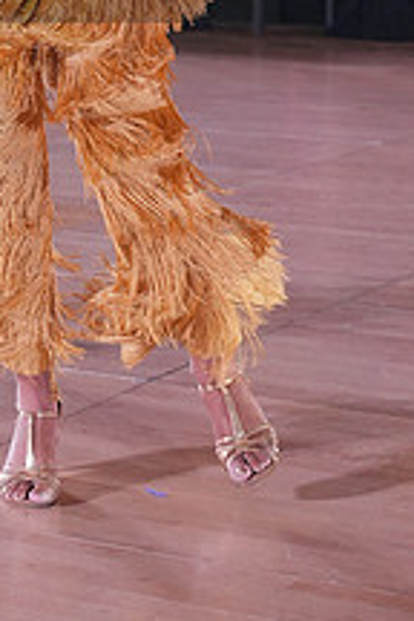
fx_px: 2311
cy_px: -72
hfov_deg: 10.0
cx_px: -116
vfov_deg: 14.9
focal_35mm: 134
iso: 2000
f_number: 4
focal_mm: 50
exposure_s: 1/400
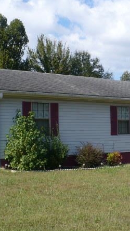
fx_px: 356
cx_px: 96
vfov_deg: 36.0
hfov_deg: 20.6
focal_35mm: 58
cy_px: 116
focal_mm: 6.1
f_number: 8
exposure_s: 1/160
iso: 100
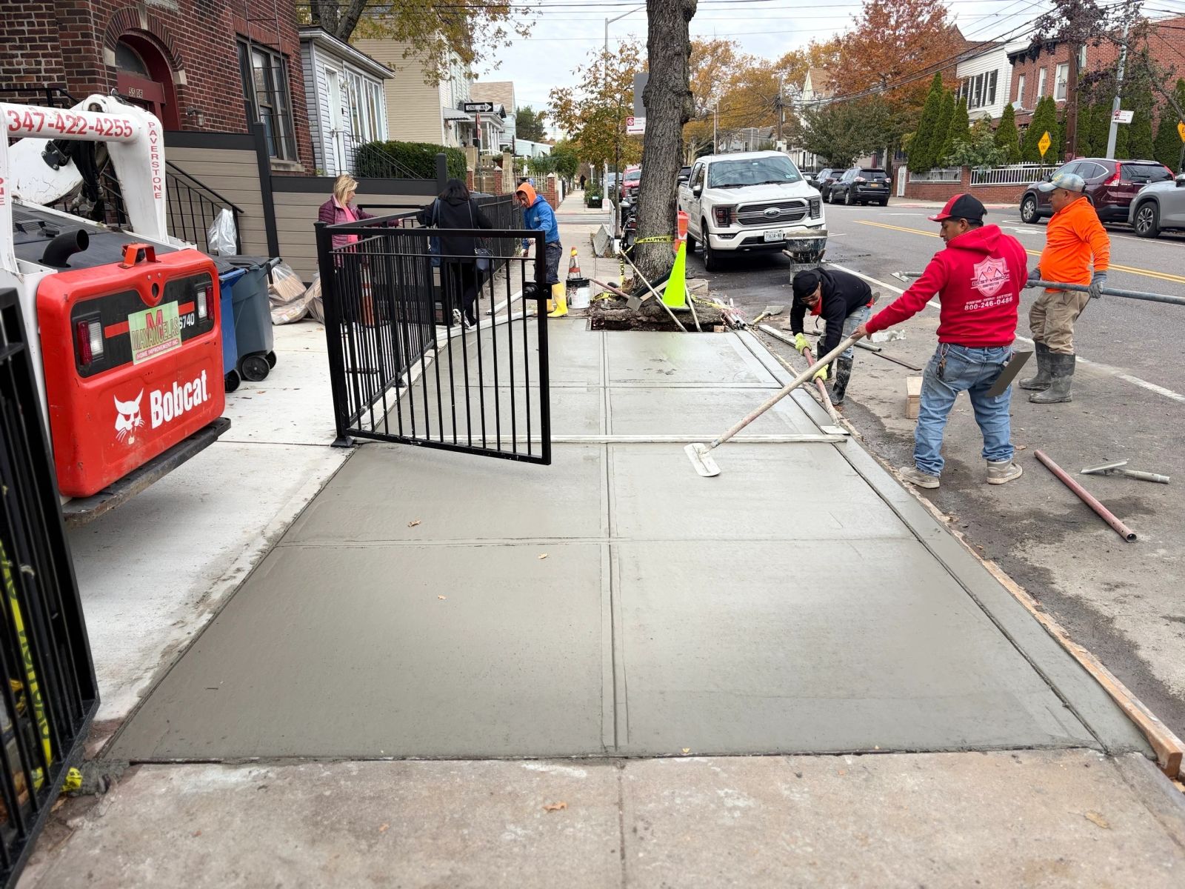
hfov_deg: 67.3
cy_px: 444
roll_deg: +1.9
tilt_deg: -16.2
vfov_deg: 53.1
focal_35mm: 26
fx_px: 890
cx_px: 592
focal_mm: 5.96
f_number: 1.6
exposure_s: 1/861
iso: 50
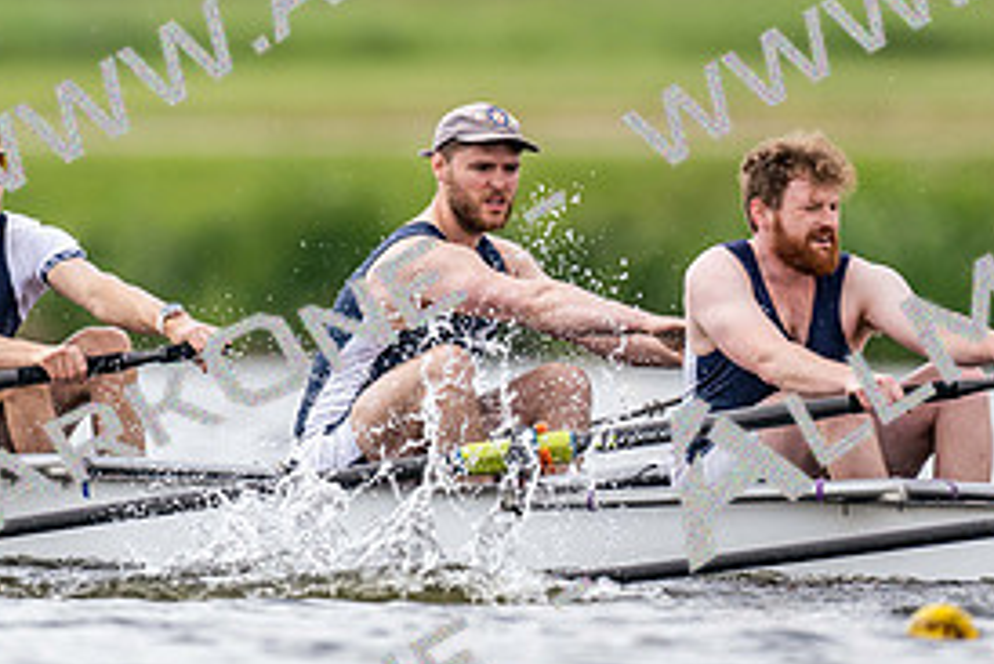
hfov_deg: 1.6
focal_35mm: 1269
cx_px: 359
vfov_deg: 1.1
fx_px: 35055
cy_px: 227
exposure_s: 1/2500
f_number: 4
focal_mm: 600
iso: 450
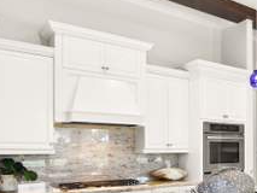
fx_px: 290
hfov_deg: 43.3
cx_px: 236
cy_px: 147
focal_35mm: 39
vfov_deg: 35.9
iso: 200
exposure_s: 1/5
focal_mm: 12
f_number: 8
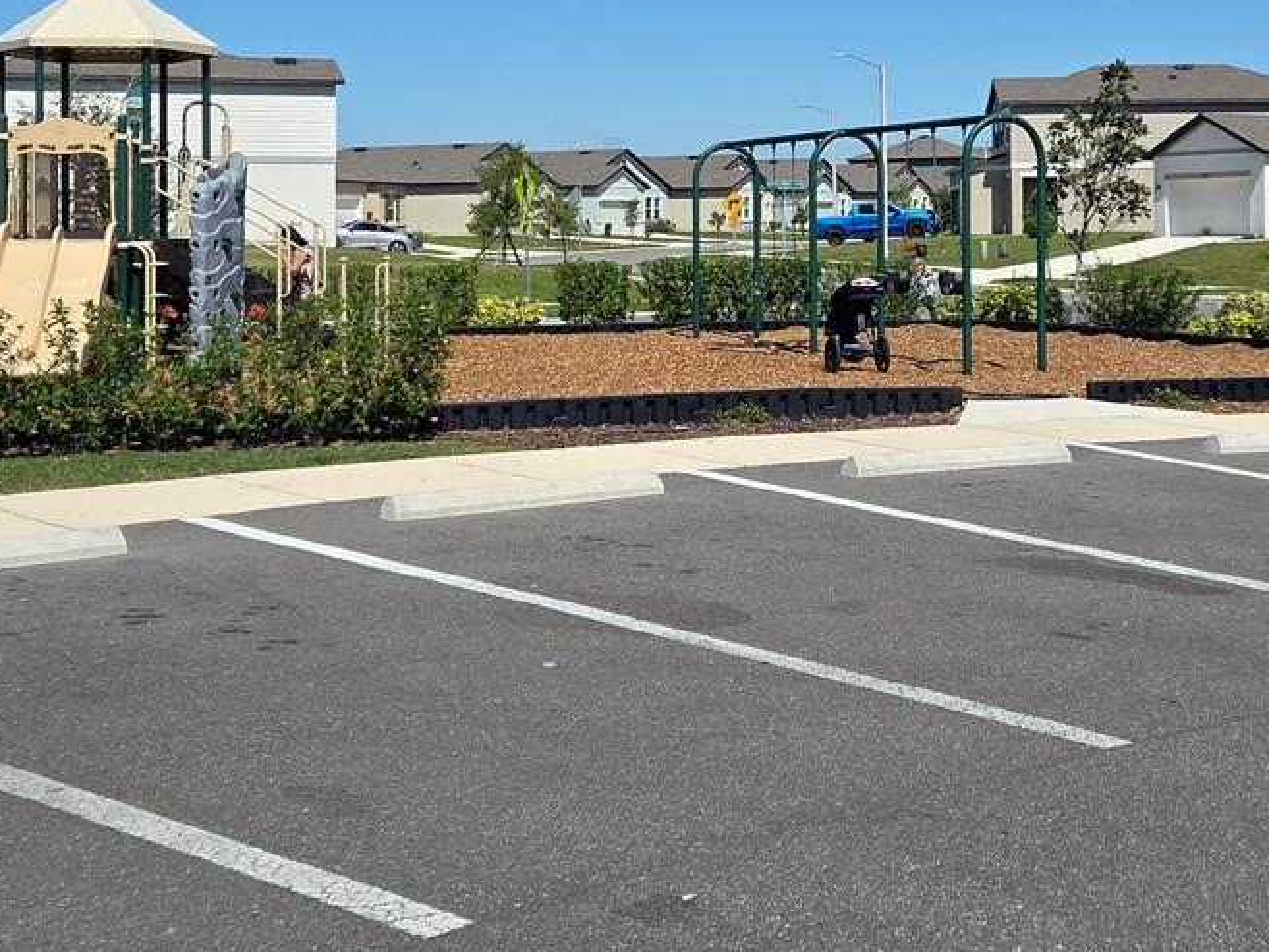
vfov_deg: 25.8
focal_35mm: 56
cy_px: 247
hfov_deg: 34.3
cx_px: 635
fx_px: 2053
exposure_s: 1/7891
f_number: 1.8
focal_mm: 5.4
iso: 80
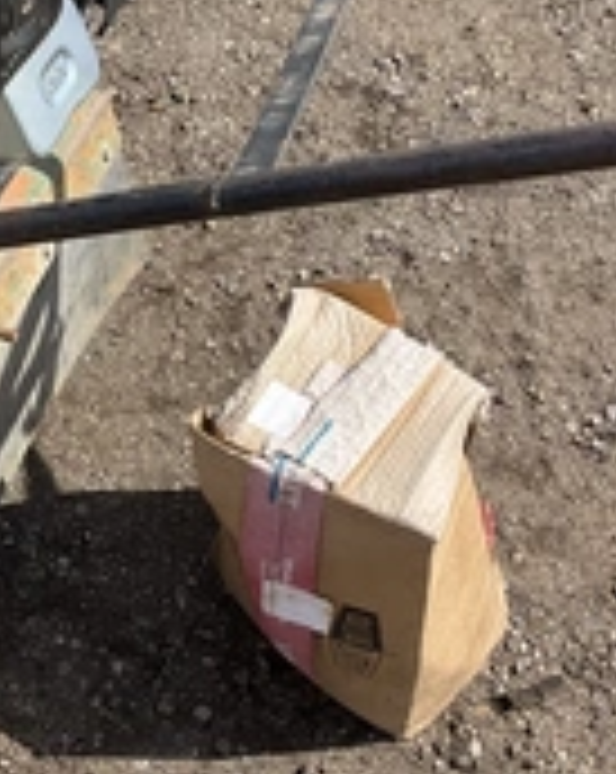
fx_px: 1508
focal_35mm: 66
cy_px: 248
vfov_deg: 28.5
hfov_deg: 23.0
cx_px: 189
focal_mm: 3
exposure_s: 1/1121
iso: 25
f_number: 1.8
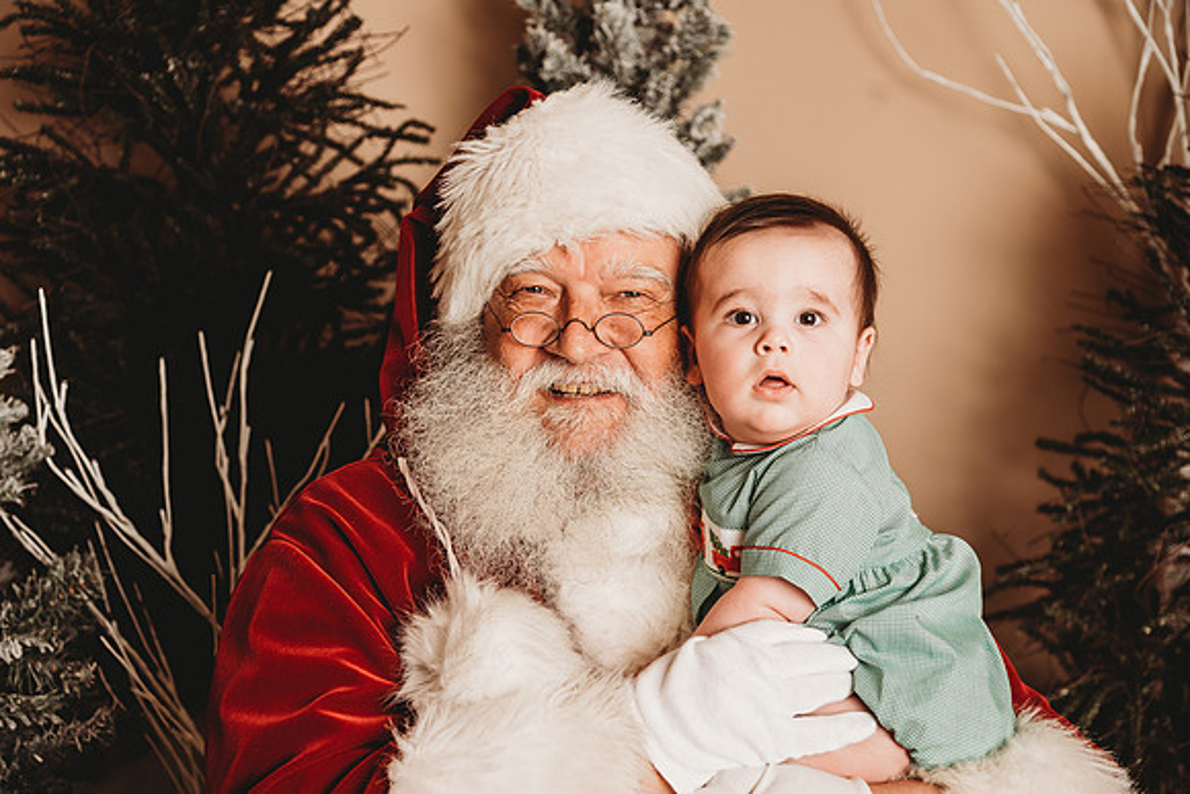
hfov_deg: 36.2
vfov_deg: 24.6
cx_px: 595
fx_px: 1818
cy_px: 397
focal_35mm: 55
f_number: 4
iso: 100
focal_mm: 55
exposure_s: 1/160
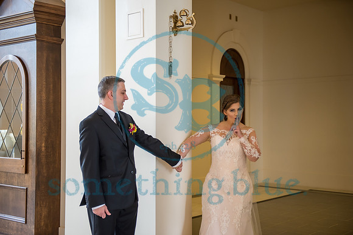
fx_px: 477
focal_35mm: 49
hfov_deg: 40.6
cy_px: 117
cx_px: 178
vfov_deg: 27.7
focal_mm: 48
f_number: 2.8
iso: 640
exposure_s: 1/160
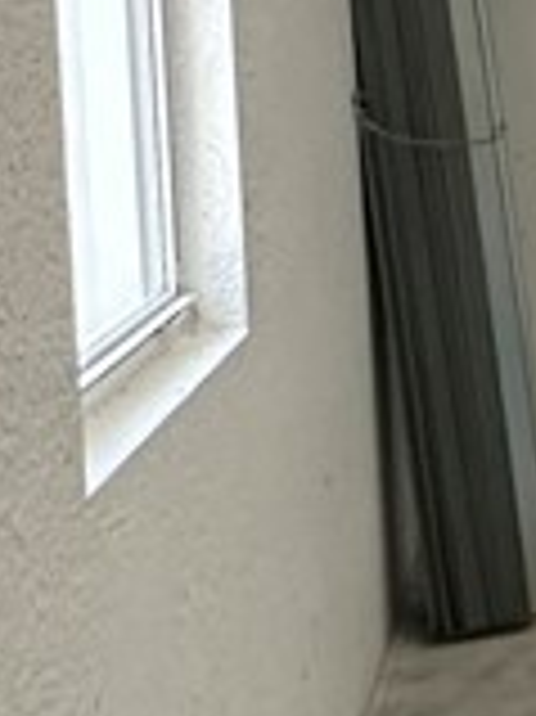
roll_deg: +0.0
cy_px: 68
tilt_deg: -1.2
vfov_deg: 21.3
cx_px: 1338
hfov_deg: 12.4
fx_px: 1861
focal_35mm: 90
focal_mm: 2.22
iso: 320
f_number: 2.2
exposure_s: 1/120
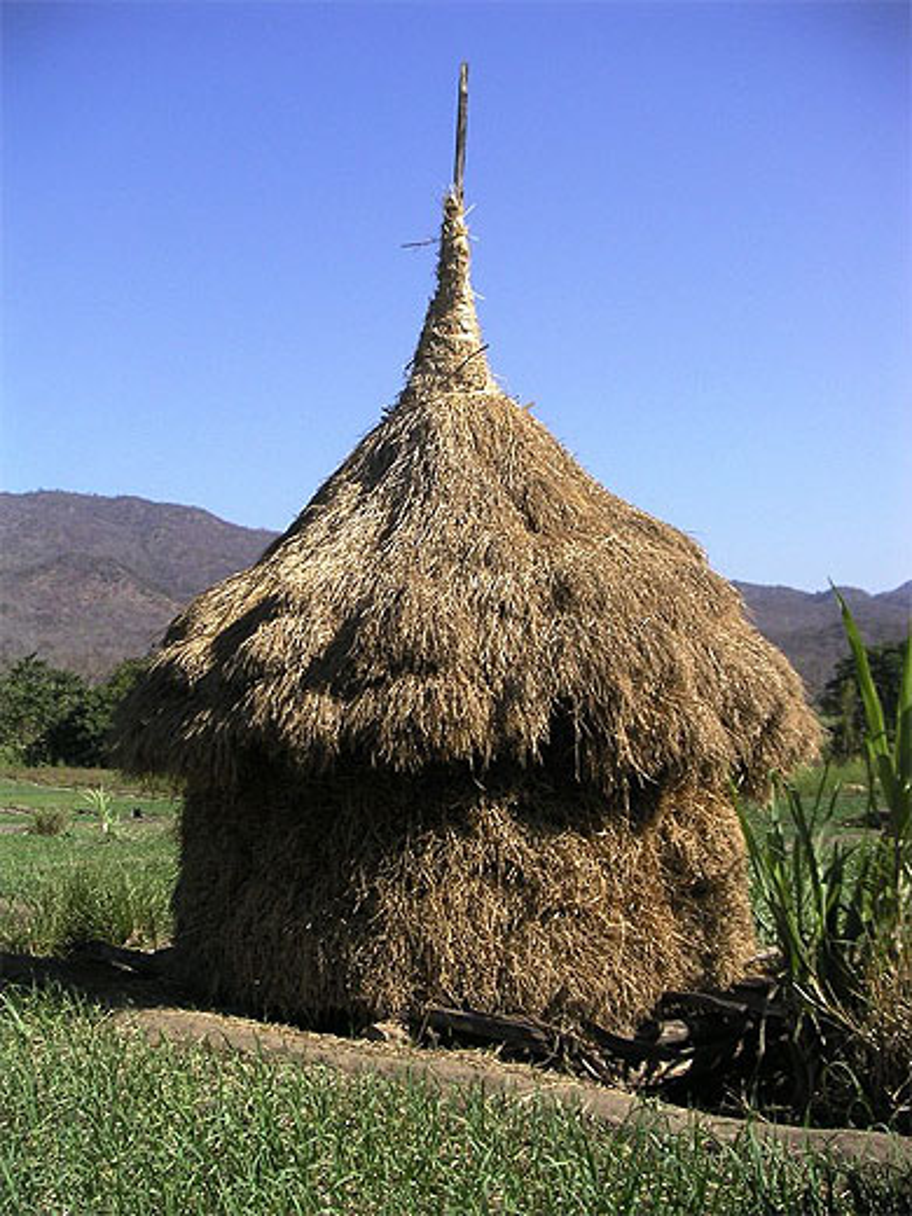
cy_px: 608
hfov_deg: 36.0
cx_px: 456
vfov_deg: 46.8
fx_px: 1405
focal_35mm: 40
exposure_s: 1/180
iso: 50
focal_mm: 6.2
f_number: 6.7
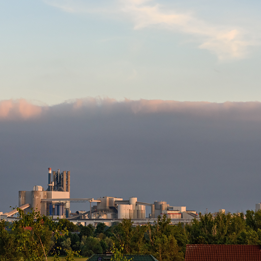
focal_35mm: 116
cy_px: 130
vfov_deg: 15.0
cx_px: 124
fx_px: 990
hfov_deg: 15.0
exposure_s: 1/320
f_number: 7.1
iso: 400
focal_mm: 60
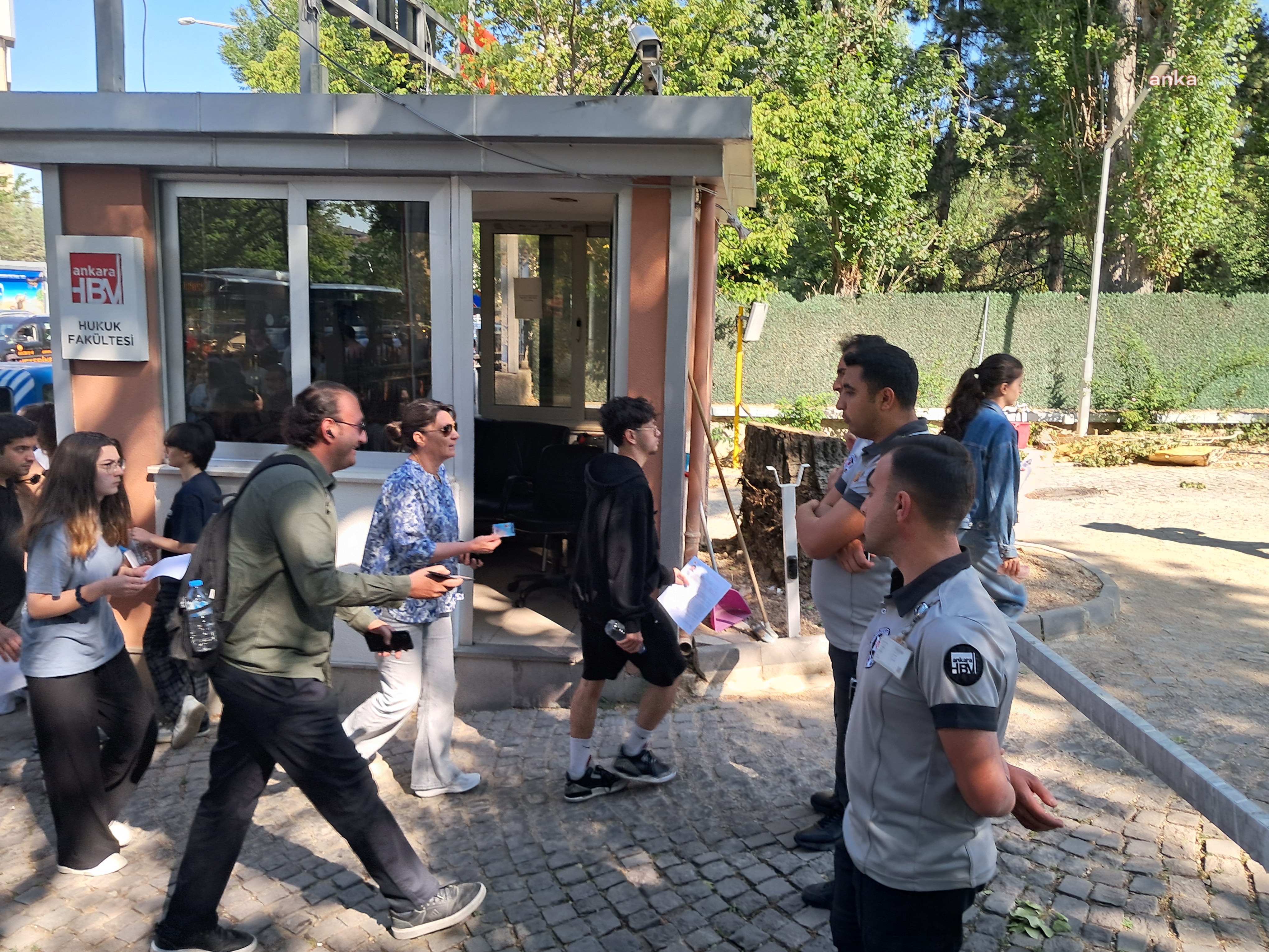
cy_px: 476
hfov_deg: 65.3
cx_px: 634
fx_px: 990
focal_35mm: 27
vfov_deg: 51.4
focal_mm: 4
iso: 50
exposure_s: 1/153
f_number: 1.8
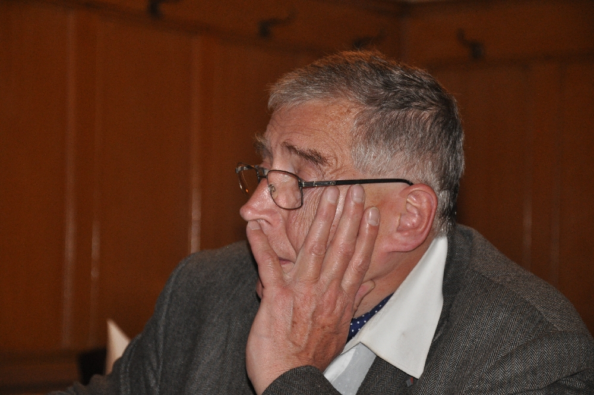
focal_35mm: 112
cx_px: 297
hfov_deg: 18.2
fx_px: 1854
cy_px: 198
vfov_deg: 12.1
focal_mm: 75
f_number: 5.3
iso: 800
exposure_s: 1/60
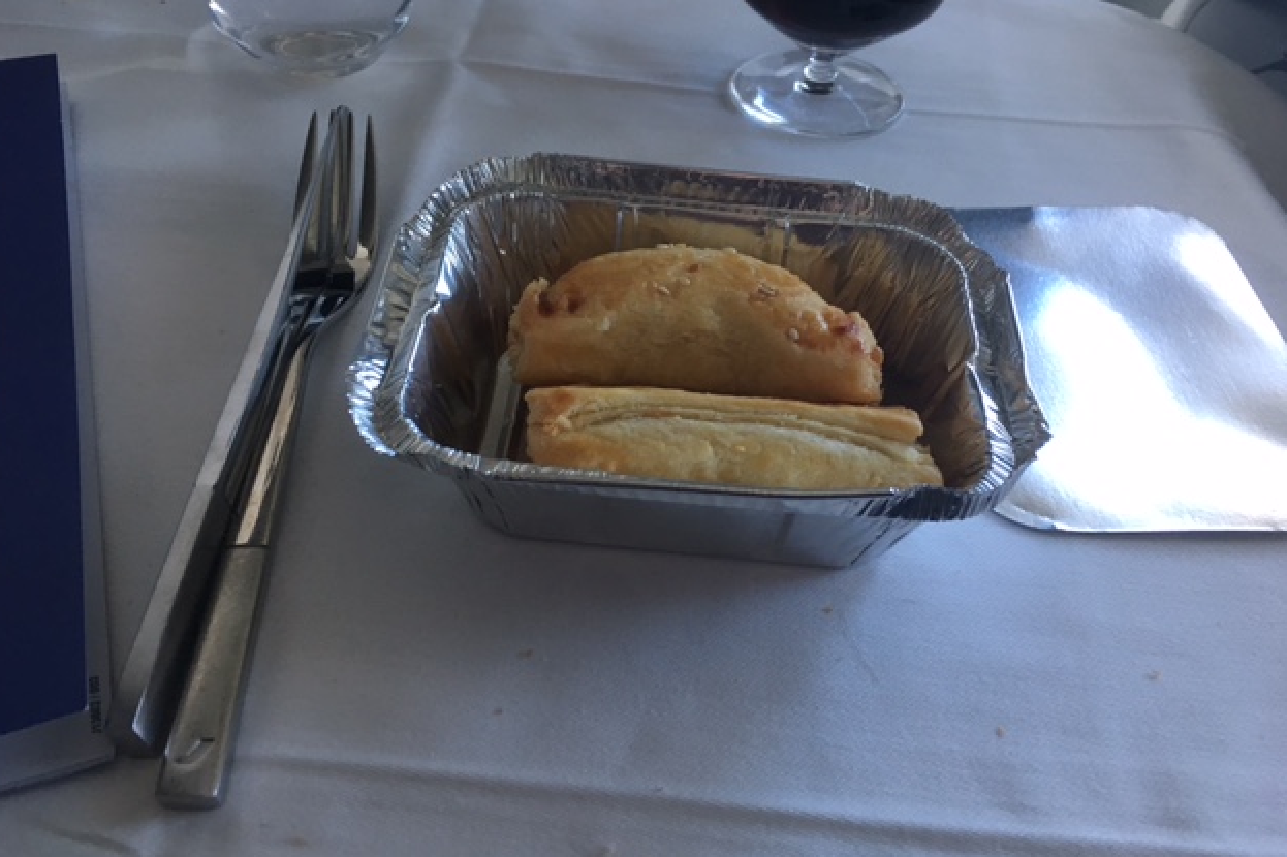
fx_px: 1108
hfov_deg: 60.3
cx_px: 634
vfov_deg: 42.3
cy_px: 446
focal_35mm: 31
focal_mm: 4.15
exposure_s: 1/33
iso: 125
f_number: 2.2
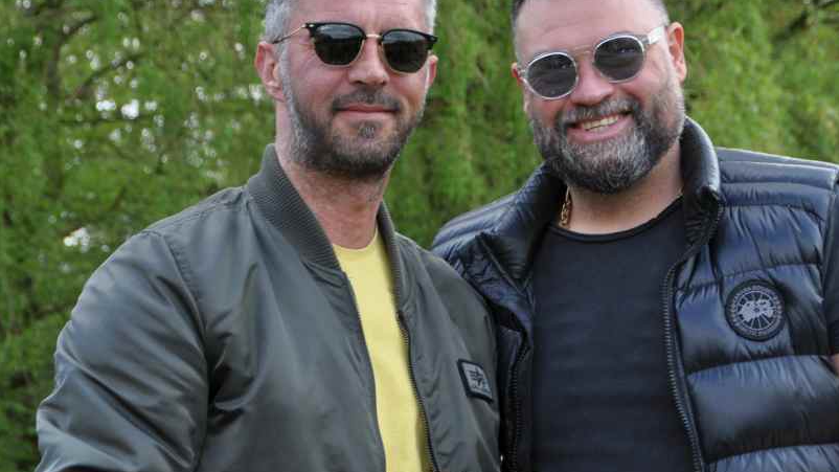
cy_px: 204
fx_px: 3066
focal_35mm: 138
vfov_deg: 8.8
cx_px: 433
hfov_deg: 15.6
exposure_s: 1/160
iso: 200
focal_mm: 55
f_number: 6.3
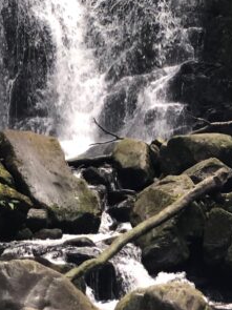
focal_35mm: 198
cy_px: -177
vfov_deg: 9.7
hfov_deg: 7.5
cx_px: 195
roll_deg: -0.5
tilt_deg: +11.5
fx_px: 1771
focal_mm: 6.6
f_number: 2.8
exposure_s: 1/30
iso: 25
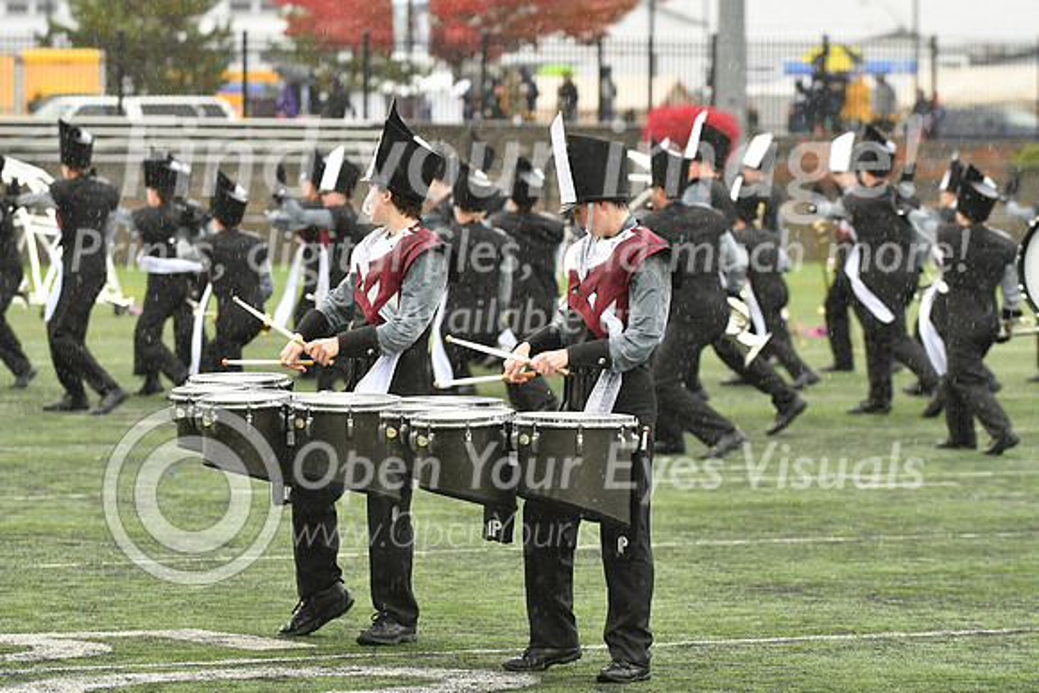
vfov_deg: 6.8
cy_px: 346
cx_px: 520
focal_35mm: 202
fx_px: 5845
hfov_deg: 10.2
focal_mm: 135
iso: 1000
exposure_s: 1/400
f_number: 4
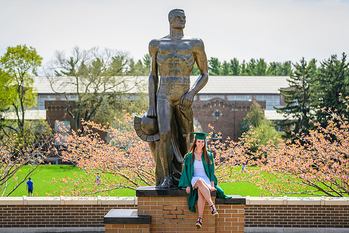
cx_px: 170
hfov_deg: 23.0
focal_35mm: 89
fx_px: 859
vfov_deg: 15.4
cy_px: 114
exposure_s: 1/2500
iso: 400
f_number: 4
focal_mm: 86
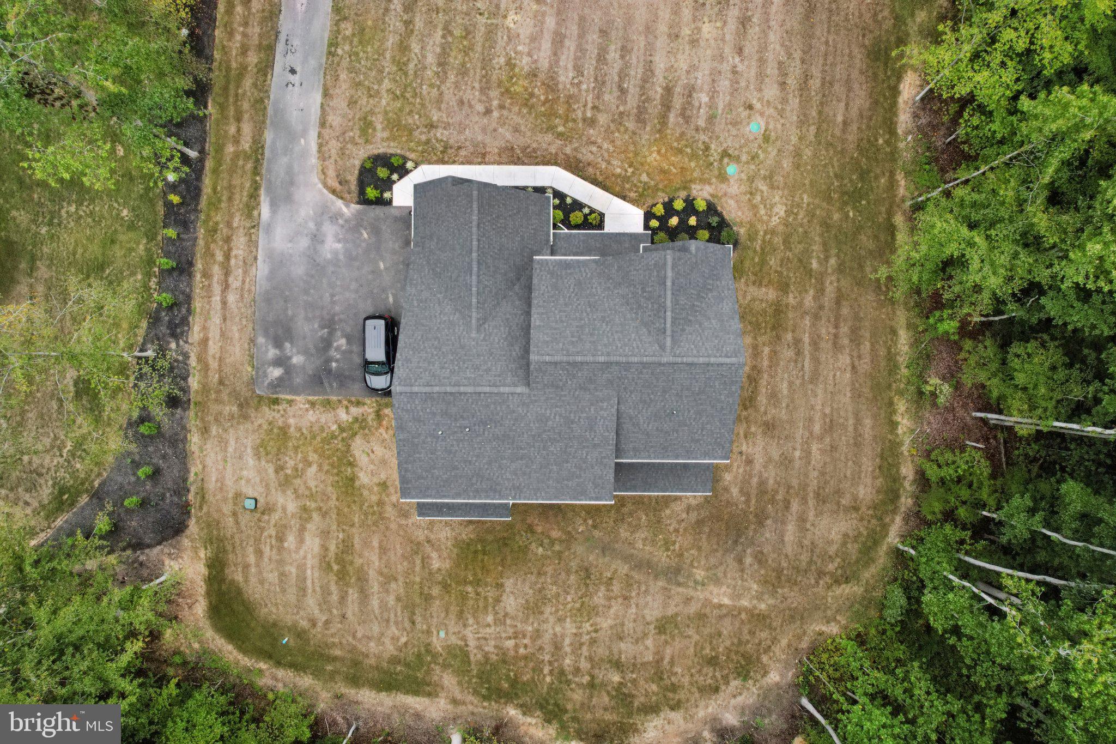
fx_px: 682
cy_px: 372
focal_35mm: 22
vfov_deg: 57.2
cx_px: 558
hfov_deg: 78.6
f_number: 2.8
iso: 400
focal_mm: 8.38
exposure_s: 1/3200
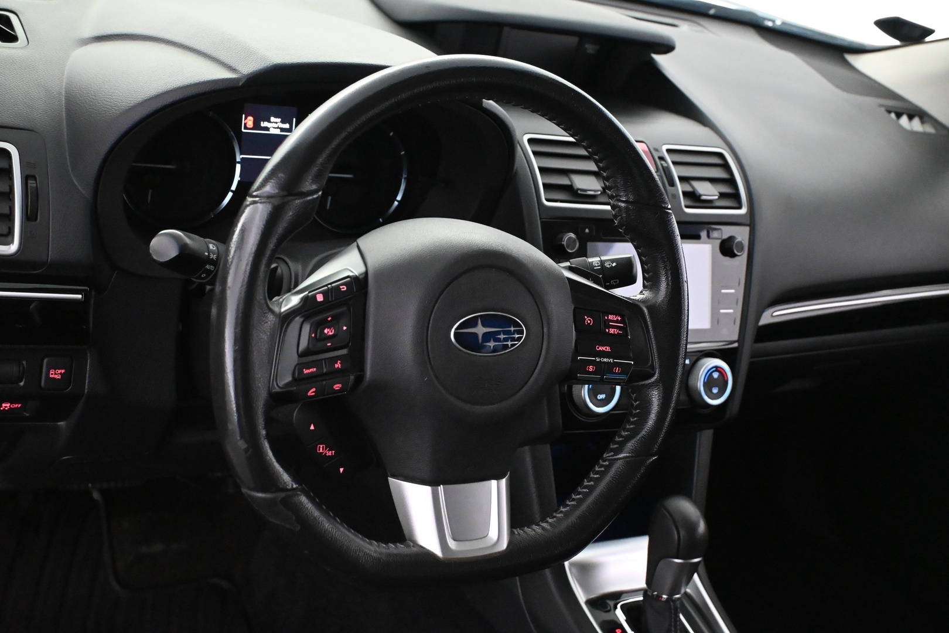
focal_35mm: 49
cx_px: 474
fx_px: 1285
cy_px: 316
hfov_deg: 40.5
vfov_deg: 27.7
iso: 7200
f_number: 5
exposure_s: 1/60
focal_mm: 32.5
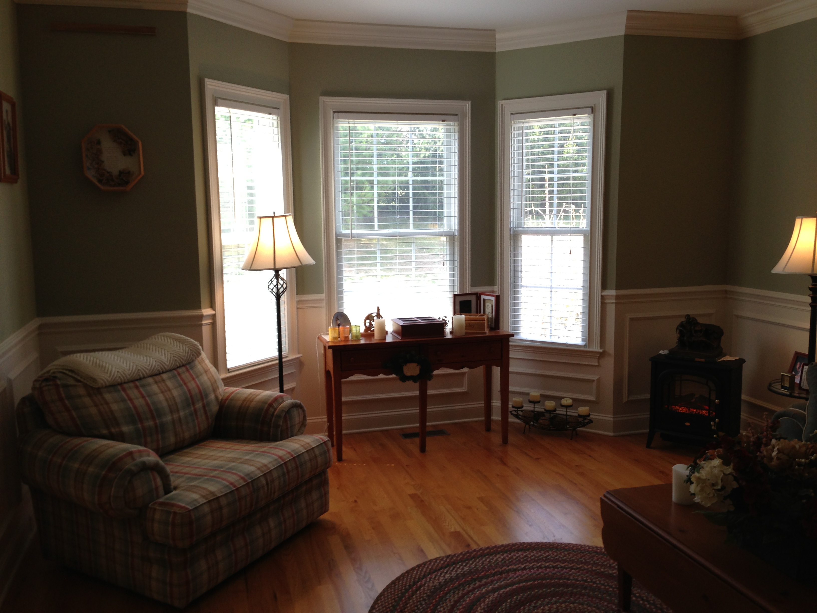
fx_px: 779
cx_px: 408
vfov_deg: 42.9
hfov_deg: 55.4
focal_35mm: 33
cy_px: 306
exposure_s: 1/40
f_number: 2.4
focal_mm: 4.13
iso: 50
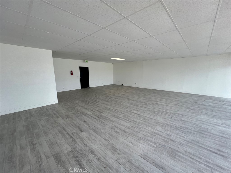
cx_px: 116
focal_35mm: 13
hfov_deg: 106.2
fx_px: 87
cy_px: 86
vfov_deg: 89.9
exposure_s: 1/134
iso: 32
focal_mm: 1.57
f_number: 1.8
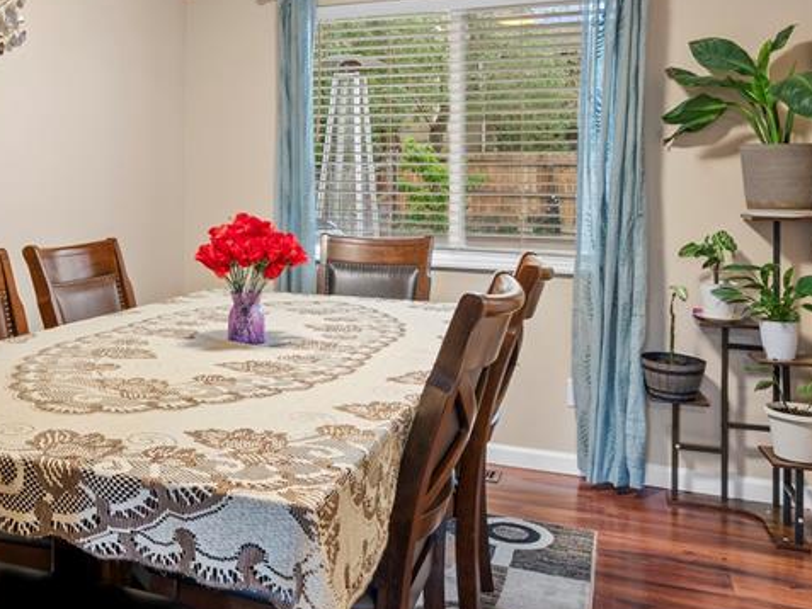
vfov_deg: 42.7
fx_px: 774
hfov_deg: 54.3
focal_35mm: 33
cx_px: 277
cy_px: 231
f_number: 8
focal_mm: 16
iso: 100
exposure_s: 5
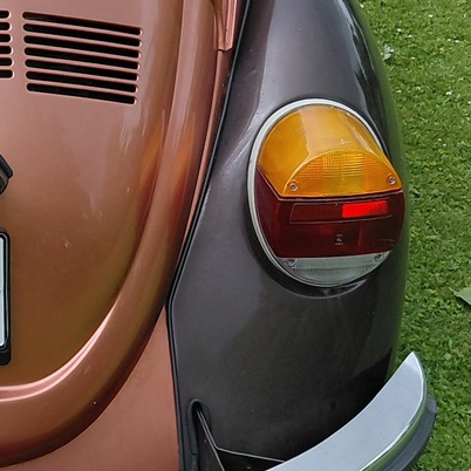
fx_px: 1355
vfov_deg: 19.6
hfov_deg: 17.9
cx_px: -203
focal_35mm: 88
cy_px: 125
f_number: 1.8
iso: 50
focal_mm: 4.69
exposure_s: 1/352
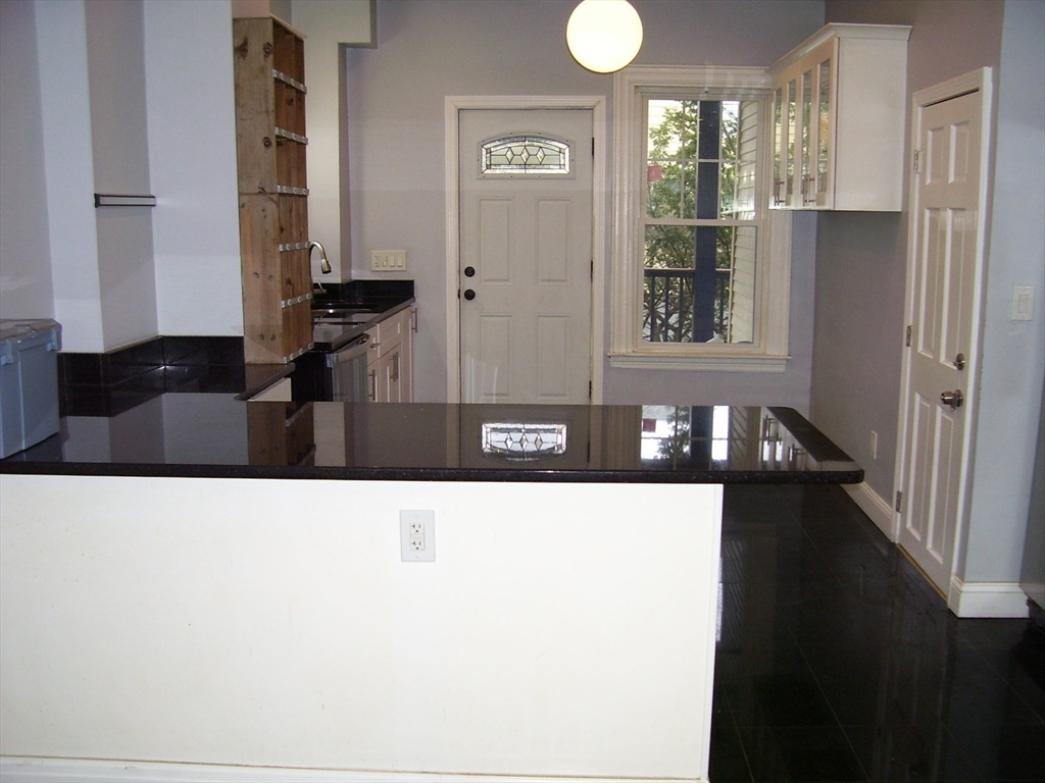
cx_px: 522
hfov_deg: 54.0
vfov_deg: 41.8
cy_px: 392
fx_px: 1026
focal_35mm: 34
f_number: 2.7
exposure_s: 1/60
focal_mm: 5.6
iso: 125
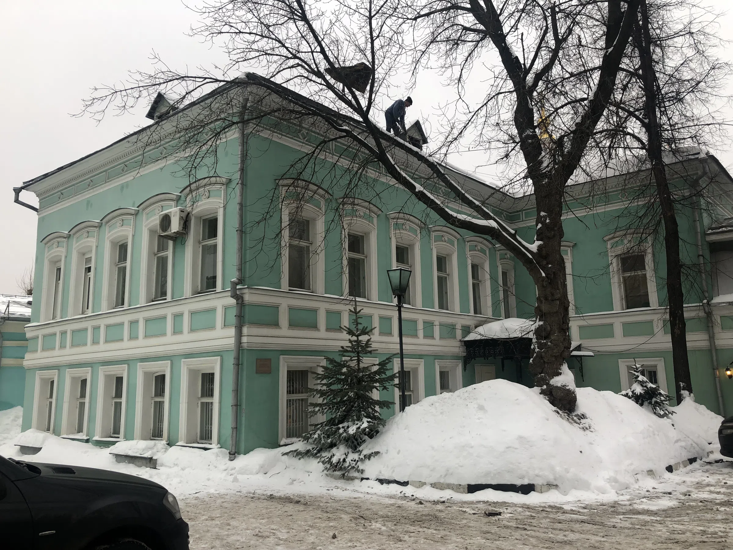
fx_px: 593
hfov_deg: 63.4
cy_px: 275
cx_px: 366
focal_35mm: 28
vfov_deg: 49.7
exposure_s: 1/120
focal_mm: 4
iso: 25
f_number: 1.8
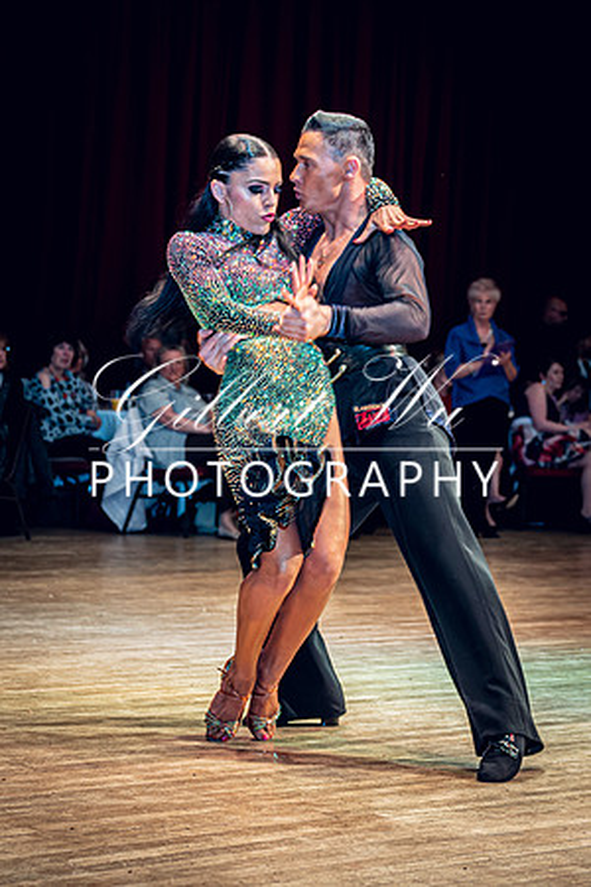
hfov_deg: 15.8
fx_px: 2119
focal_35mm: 86
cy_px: 354
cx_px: 412
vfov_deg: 23.6
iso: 800
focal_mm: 46
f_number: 3.2
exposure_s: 1/60
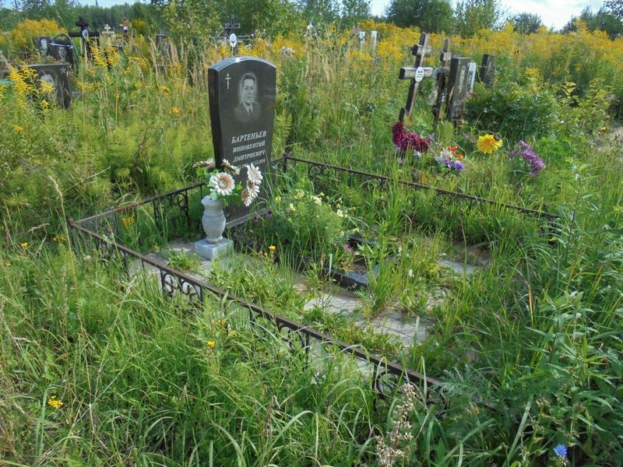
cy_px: 234
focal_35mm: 26
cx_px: 312
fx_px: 468
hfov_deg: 67.3
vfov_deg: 53.1
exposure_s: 1/500
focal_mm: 4.6
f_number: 3.5
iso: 100
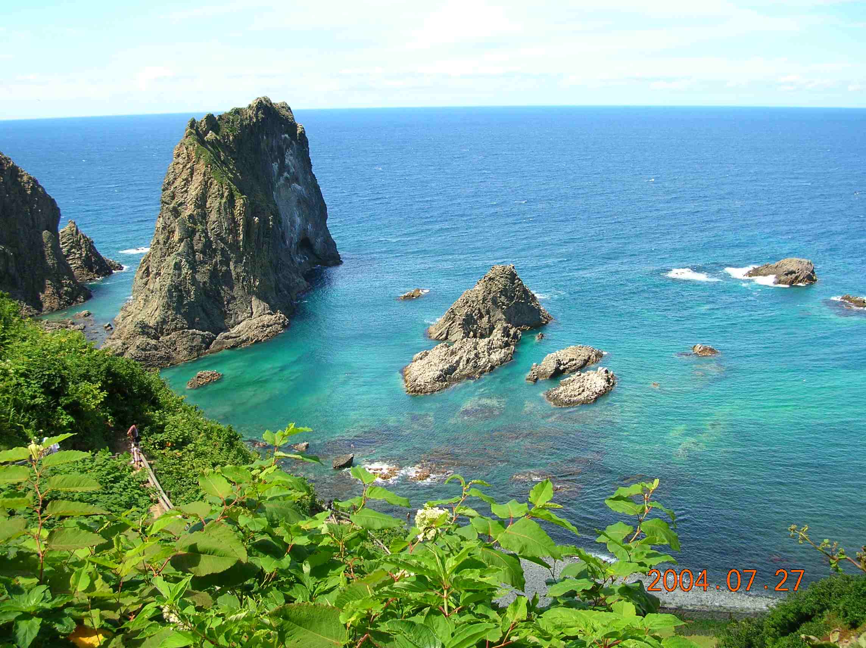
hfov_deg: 52.7
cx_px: 433
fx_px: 875
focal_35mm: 35
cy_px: 324
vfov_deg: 40.6
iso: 50
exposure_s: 1/467
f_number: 2.8
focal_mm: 5.8
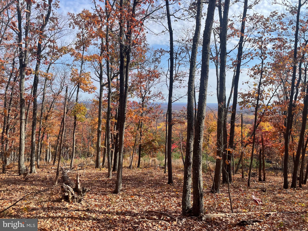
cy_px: 116
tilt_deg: -3.7
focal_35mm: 26
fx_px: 231
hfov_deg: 67.3
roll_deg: -0.5
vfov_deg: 53.1
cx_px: 154
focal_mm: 4.2
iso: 32
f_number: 1.6
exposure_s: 1/2506
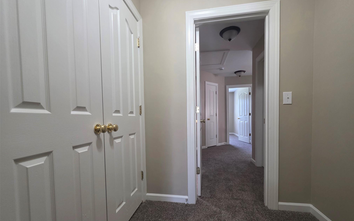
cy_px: 124
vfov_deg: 78.3
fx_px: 135
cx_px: 179
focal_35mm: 14
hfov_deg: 105.3
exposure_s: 1/60
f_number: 1.9
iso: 200
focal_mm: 2.2
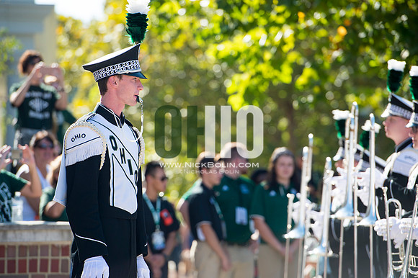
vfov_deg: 6.9
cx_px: 209
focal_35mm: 200
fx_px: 2321
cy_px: 139
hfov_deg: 10.3
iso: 200
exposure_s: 1/1000
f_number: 4.5
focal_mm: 200
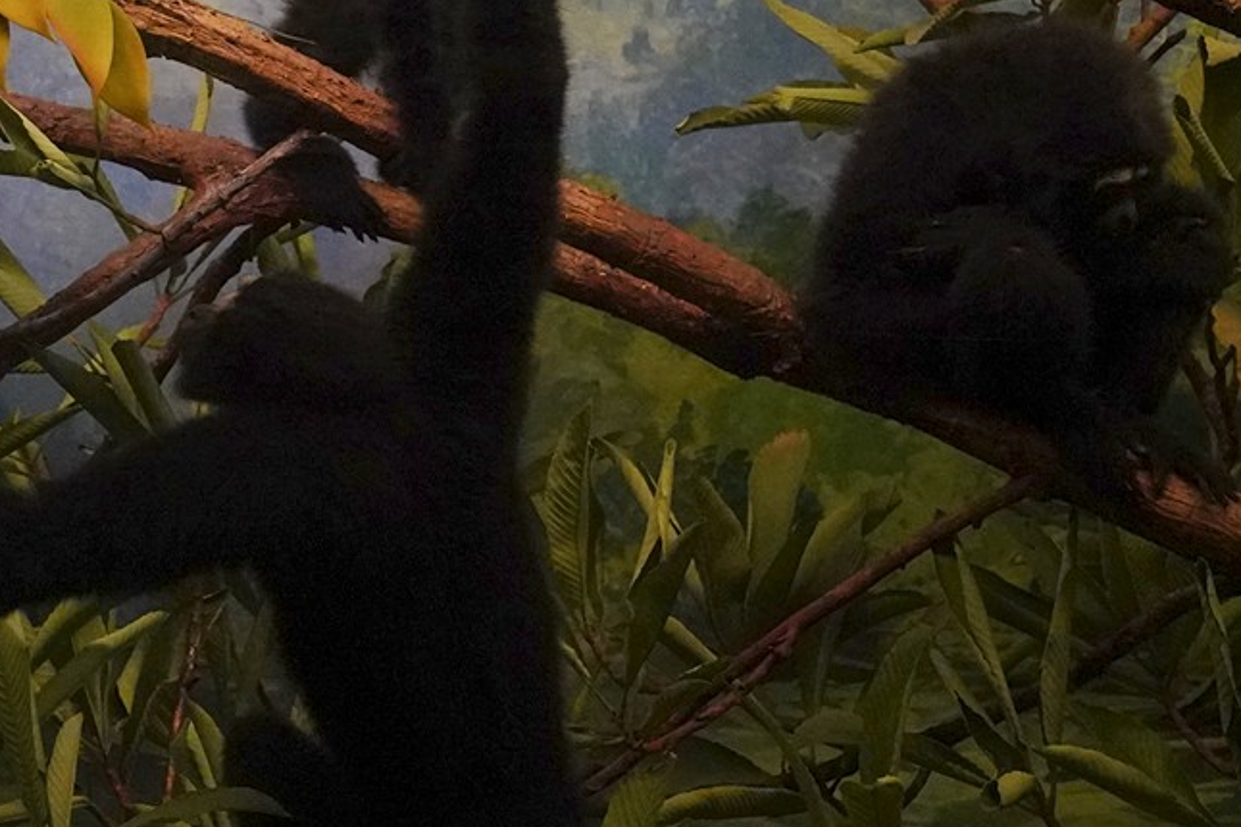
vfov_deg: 10.8
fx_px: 4274
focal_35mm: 124
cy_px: -181
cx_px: -135
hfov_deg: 16.0
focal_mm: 40
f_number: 5
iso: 6400
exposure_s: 1/80
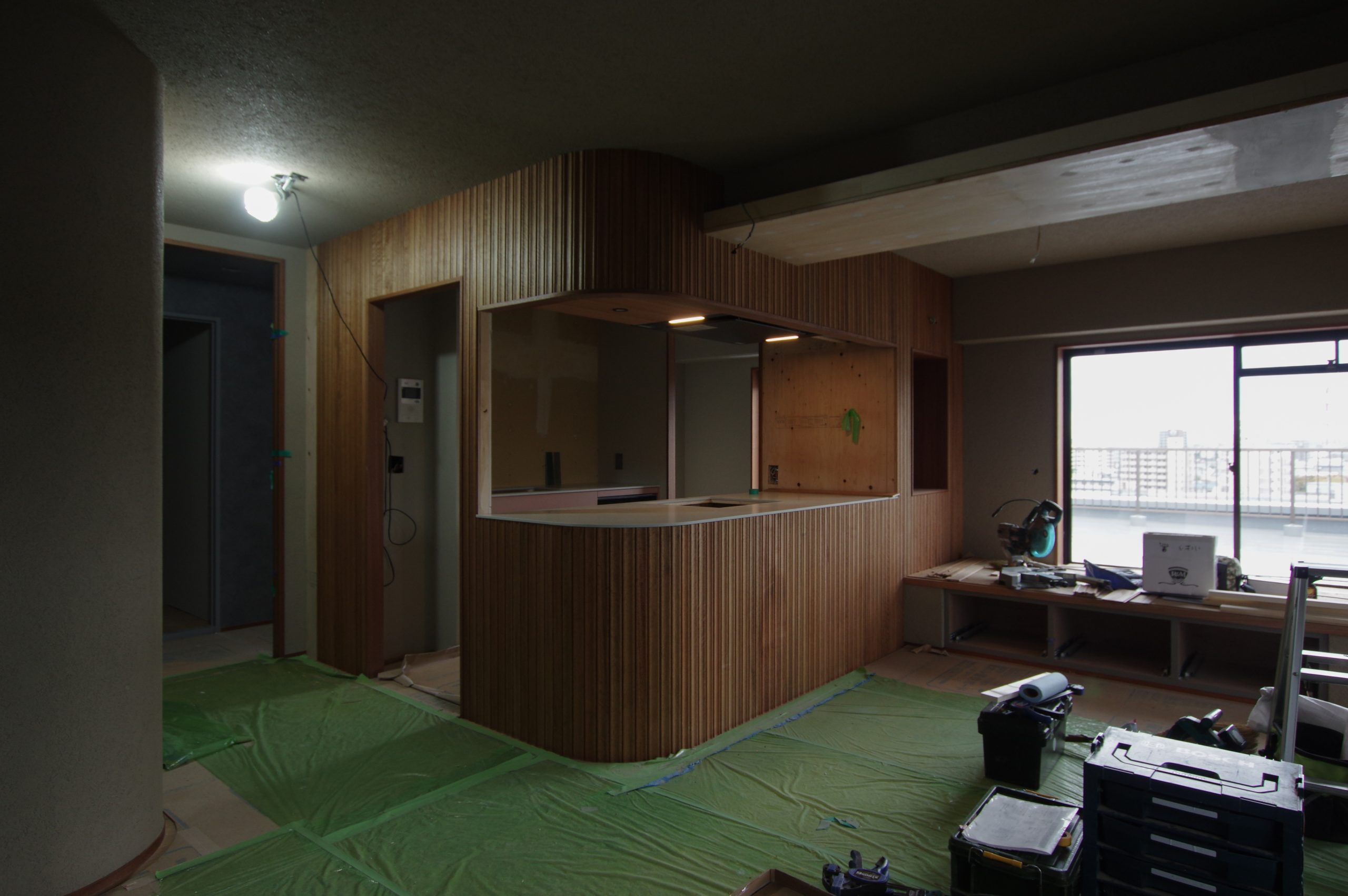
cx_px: 674
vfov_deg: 64.5
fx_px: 711
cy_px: 448
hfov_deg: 87.0
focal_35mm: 19
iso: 400
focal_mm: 13
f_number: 6.3
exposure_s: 1/20
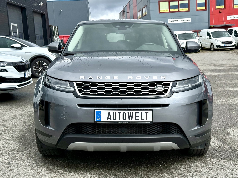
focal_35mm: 48
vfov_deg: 30.3
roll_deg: +3.0
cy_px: 89
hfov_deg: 39.7
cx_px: 119
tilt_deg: -8.6
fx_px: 330
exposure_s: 1/4878
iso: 64
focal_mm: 6.76
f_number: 1.78
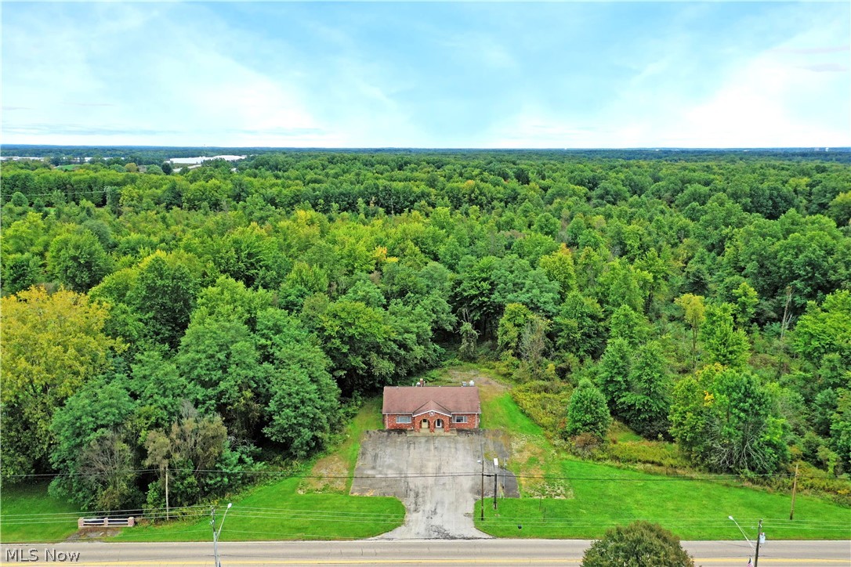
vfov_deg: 46.4
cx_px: 426
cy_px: 284
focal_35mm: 28
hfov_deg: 65.5
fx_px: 662
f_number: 5
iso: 100
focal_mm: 10.26
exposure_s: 1/240
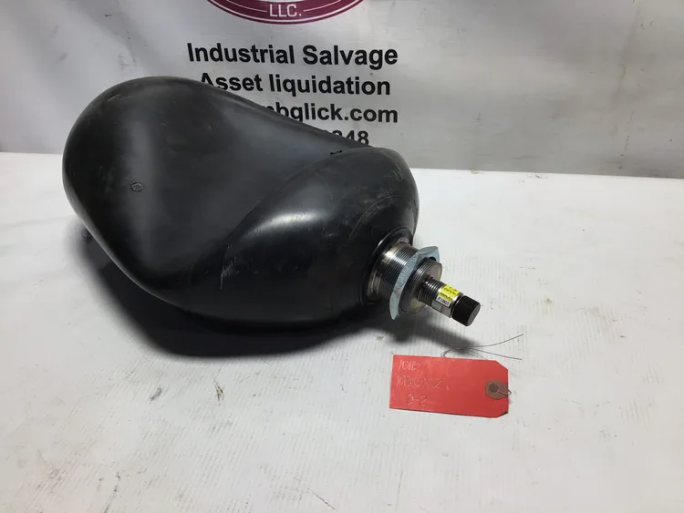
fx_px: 613
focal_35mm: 31
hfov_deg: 58.3
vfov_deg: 45.5
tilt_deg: -33.3
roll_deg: +1.1
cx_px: 342
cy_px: 256
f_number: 2.4
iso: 25
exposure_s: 1/130
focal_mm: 3.3
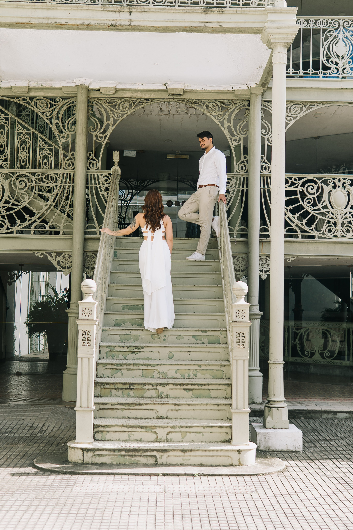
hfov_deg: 29.9
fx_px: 662
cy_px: 265
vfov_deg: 43.6
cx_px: 176
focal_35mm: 45
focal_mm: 30
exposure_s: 1/320
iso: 100
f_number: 2.5
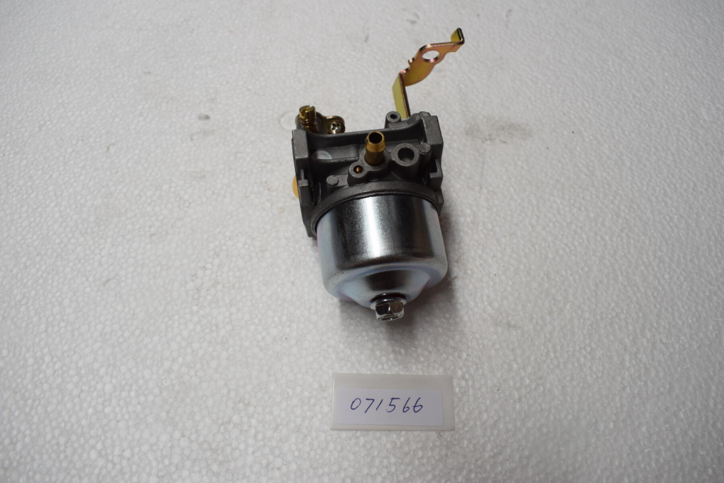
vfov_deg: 47.9
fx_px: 543
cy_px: 242
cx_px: 362
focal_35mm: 27
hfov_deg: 67.4
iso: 400
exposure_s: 1/125
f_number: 5.6
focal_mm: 18
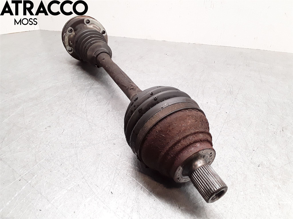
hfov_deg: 63.4
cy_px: 110
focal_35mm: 28
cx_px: 146
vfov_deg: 49.7
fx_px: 237
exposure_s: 1/100
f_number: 1.9
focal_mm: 2.91
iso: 100
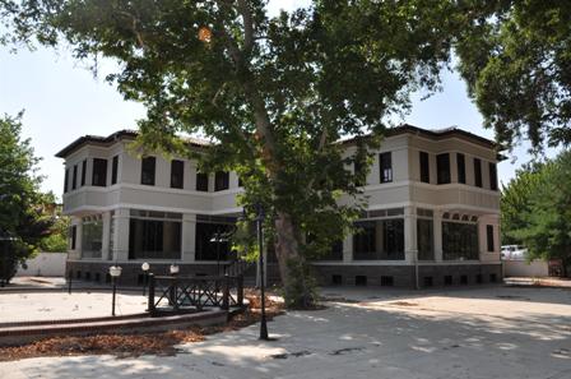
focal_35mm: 30
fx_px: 475
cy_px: 190
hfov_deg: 62.0
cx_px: 286
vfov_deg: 43.5
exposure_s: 1/200
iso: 200
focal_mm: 20
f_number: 13
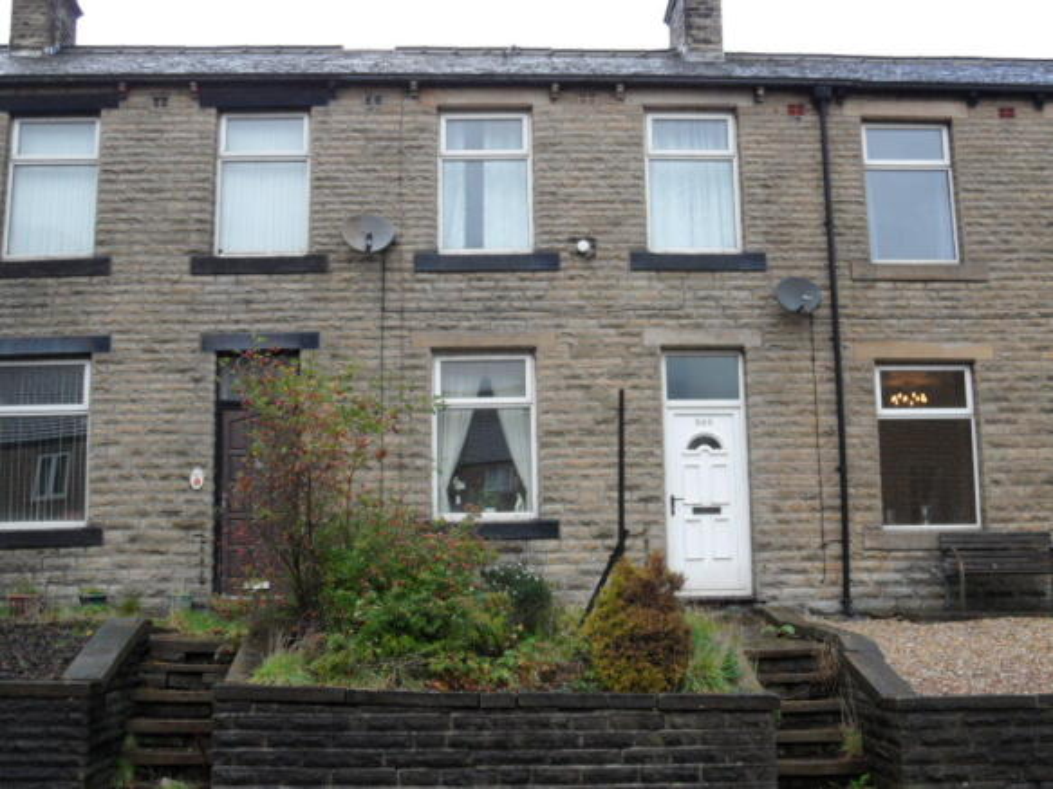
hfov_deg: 46.8
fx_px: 1217
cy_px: 394
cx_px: 526
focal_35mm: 40
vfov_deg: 35.9
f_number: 3.6
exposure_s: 1/125
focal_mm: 6.5
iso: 80
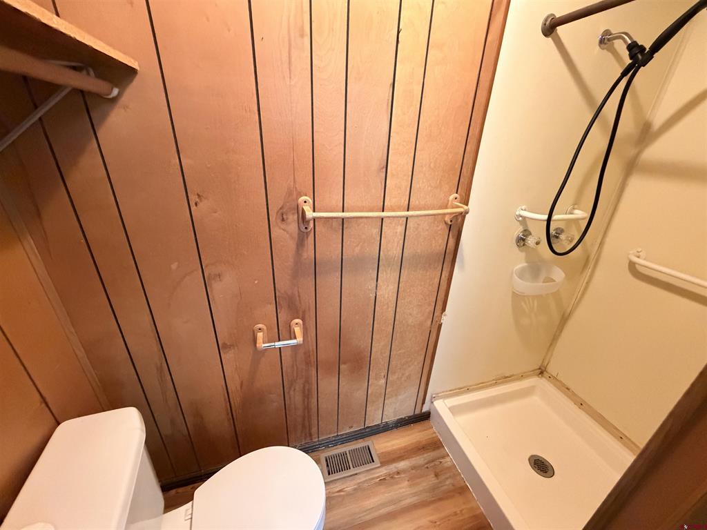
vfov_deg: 85.7
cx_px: 354
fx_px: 286
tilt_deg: -25.3
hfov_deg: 102.1
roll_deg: -2.8
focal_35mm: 14
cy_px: 265
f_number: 2.2
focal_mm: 2.22
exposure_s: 1/60
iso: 800
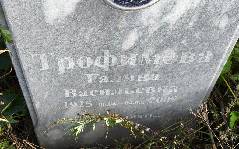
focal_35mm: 54
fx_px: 352
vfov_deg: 23.9
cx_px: 121
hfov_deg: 37.5
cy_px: 67
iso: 50
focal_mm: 4.71
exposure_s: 1/237
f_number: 1.7
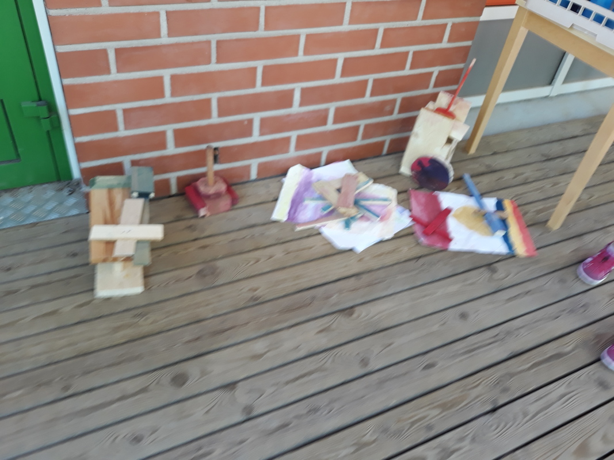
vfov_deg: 51.3
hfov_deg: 65.3
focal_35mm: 27
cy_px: 230
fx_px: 479
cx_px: 307
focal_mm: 3.71
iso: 64
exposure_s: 1/50
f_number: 1.7
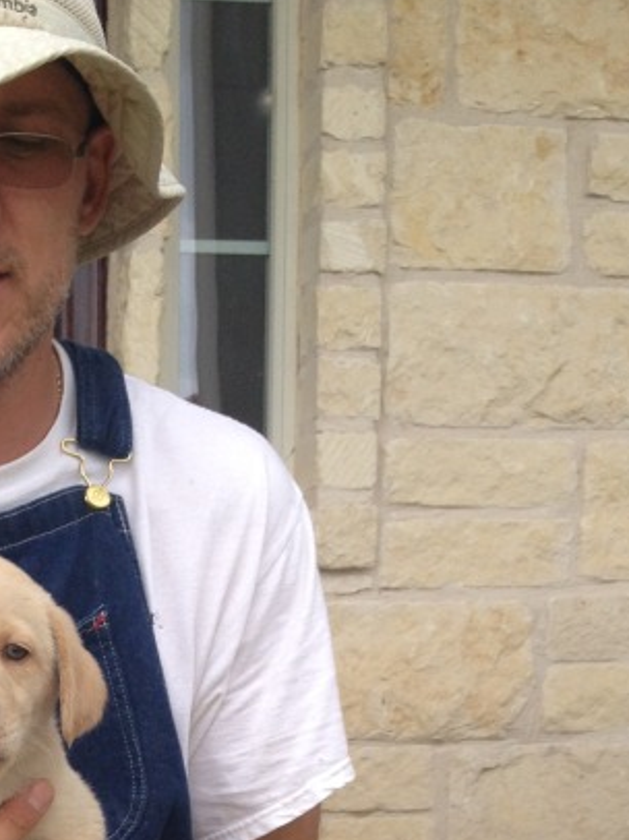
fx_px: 2231
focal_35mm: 92
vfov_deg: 19.8
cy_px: 1063
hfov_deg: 15.7
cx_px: -19
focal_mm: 4.28
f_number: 2.4
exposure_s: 1/452
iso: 50
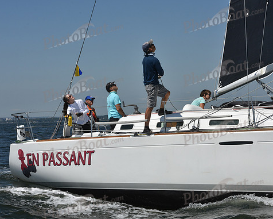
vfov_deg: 19.2
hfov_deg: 23.8
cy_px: 110
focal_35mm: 80
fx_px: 647
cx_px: 154
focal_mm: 70
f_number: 11
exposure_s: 1/1250
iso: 250
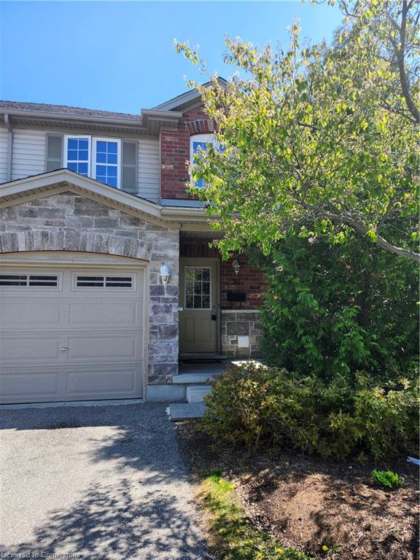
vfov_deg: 73.9
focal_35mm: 23
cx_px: 210
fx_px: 372
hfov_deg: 58.9
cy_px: 280
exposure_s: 1/611
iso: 25
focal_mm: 5.54
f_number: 1.8
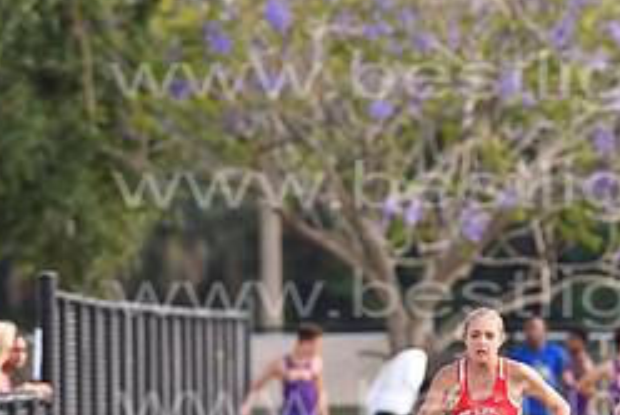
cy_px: 464
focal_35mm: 1051
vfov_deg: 1.3
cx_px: 688
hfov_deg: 2.0
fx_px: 18122
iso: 400
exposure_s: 1/1000
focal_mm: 300
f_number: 5.6
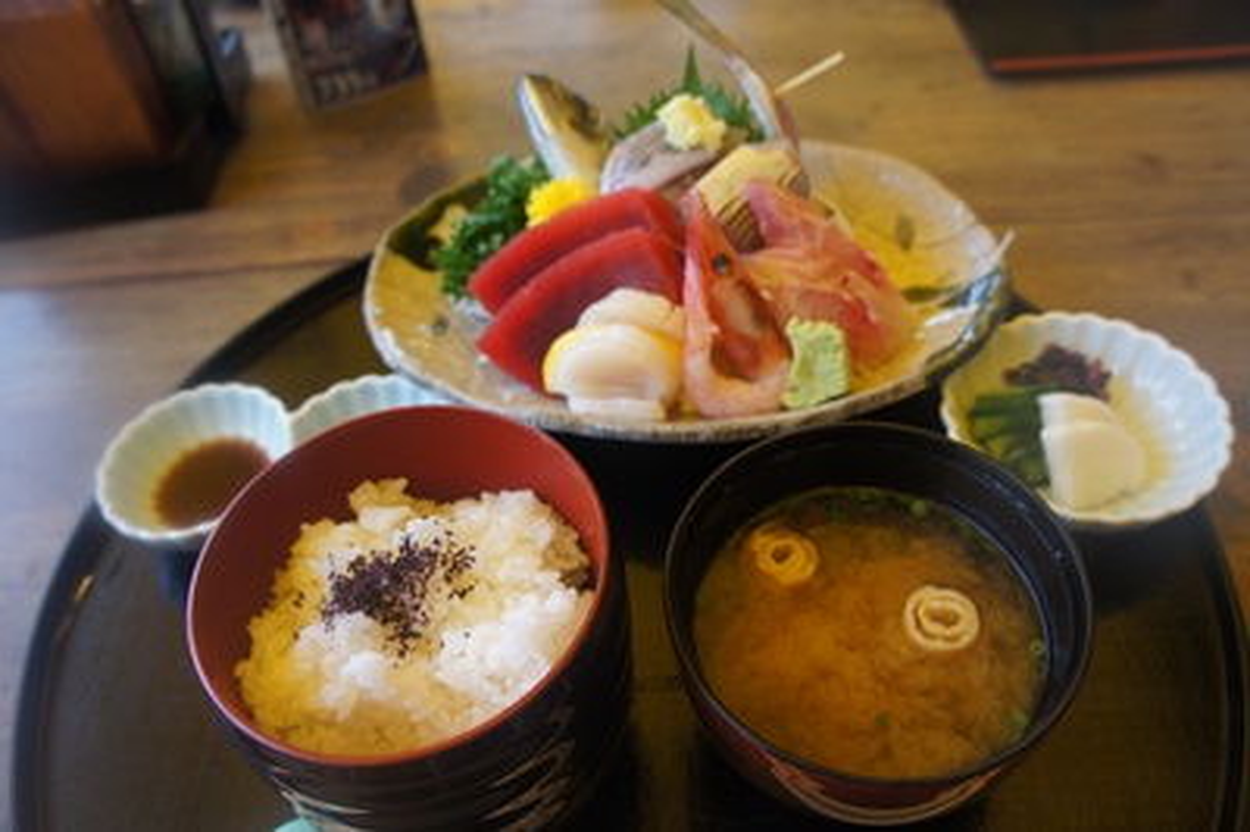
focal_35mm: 27
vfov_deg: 47.9
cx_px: 625
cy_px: 416
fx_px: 937
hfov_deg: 67.4
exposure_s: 1/40
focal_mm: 18
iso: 200
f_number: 4.5
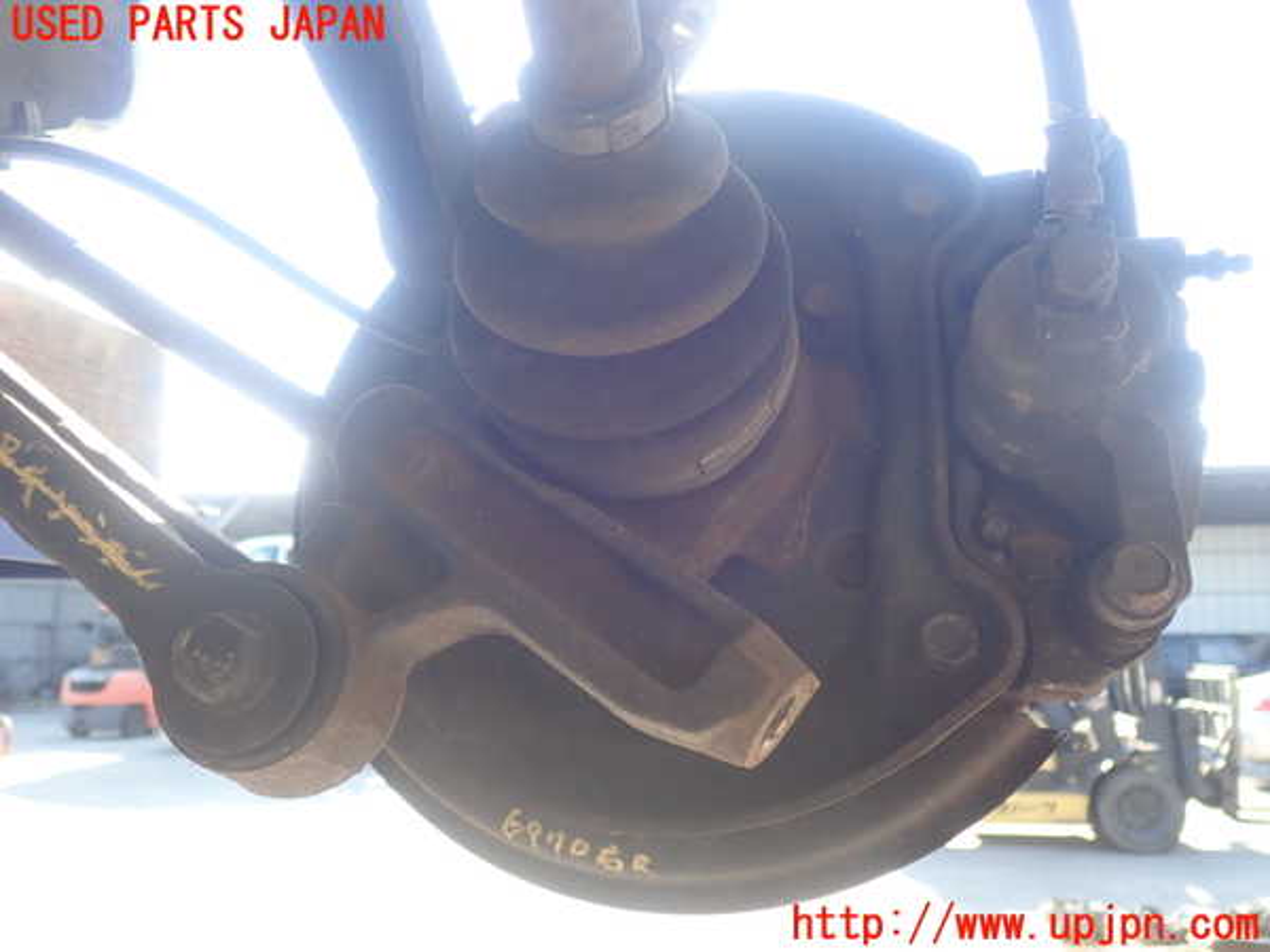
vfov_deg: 46.8
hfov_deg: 60.0
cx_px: 635
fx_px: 1101
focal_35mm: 30
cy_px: 476
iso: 100
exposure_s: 1/125
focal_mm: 5.5
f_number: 2.3
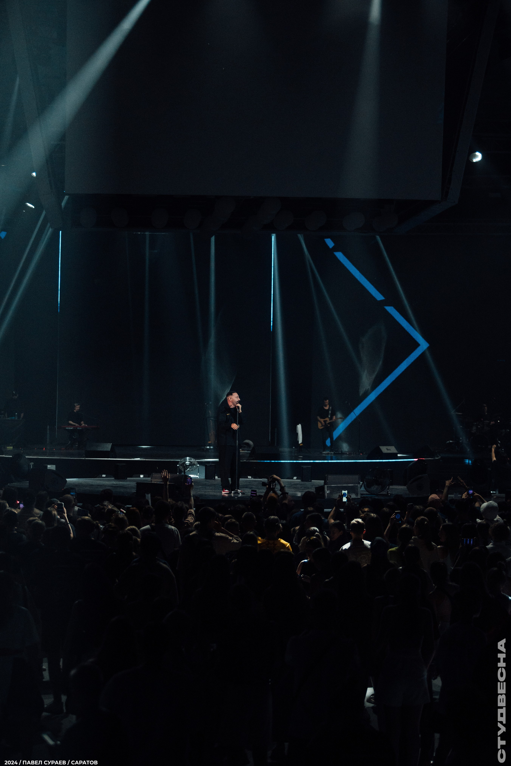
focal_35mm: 91
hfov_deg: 15.0
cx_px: 255
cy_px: 383
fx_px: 1937
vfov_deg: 22.4
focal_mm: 90
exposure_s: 1/1600
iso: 4000
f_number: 2.8
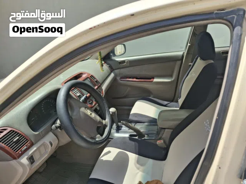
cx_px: 123
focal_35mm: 25
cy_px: 92
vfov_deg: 54.9
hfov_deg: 69.4
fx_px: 178
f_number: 1.8
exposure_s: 1/991
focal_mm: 4.69
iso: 32
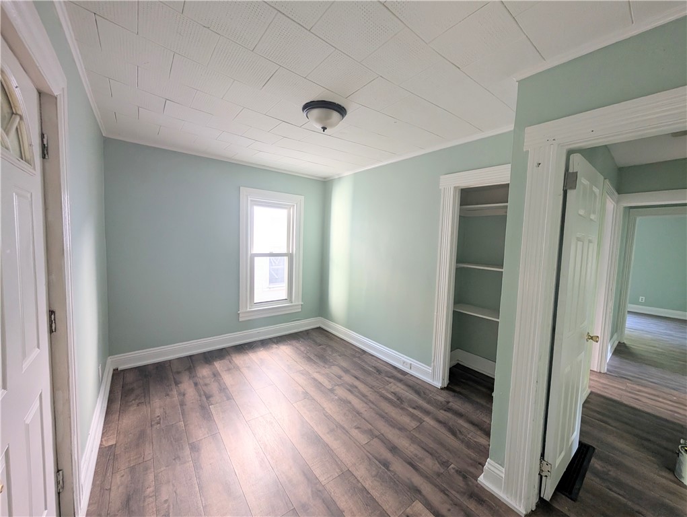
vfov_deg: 94.6
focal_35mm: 12
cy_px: 258
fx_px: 238
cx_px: 344
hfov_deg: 110.5
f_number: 1.7
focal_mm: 2.02
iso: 82
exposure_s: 1/29.2
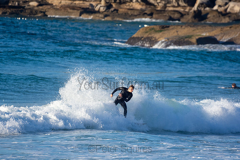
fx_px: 5001
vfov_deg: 1.8
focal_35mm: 750
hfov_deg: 2.7
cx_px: 120
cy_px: 80
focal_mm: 500
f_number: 5.6
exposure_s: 1/1250
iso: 320
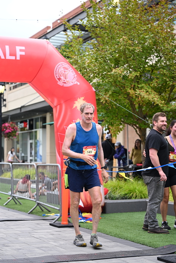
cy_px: 132
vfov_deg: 28.1
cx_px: 88
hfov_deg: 18.9
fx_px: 528
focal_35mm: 72
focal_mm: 72
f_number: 2.8
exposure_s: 1/1600
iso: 640
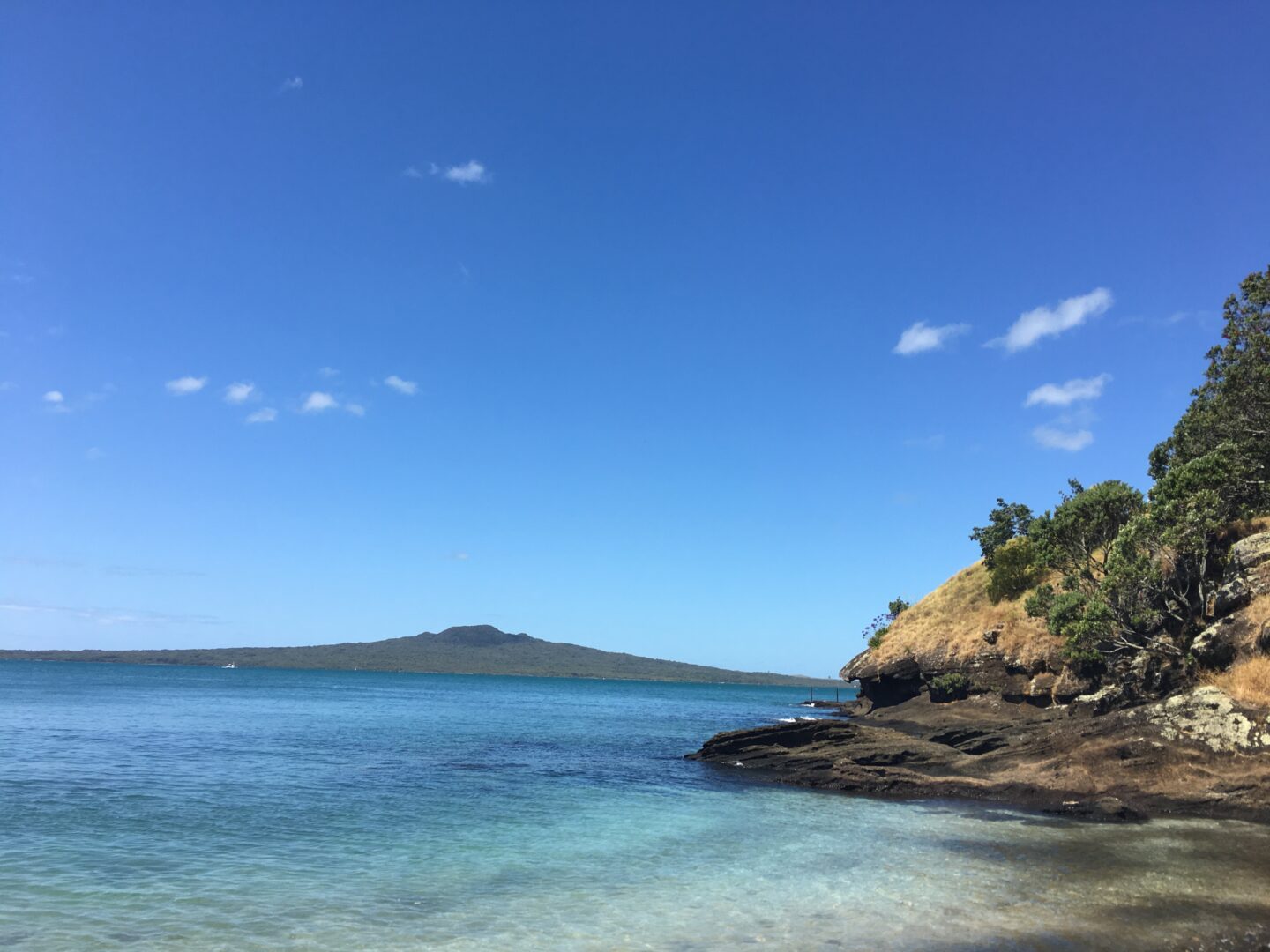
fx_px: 1064
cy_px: 476
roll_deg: -1.6
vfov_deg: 48.2
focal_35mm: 29
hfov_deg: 61.7
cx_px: 635
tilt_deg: +12.5
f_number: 2.2
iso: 25
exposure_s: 1/1876
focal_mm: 4.15
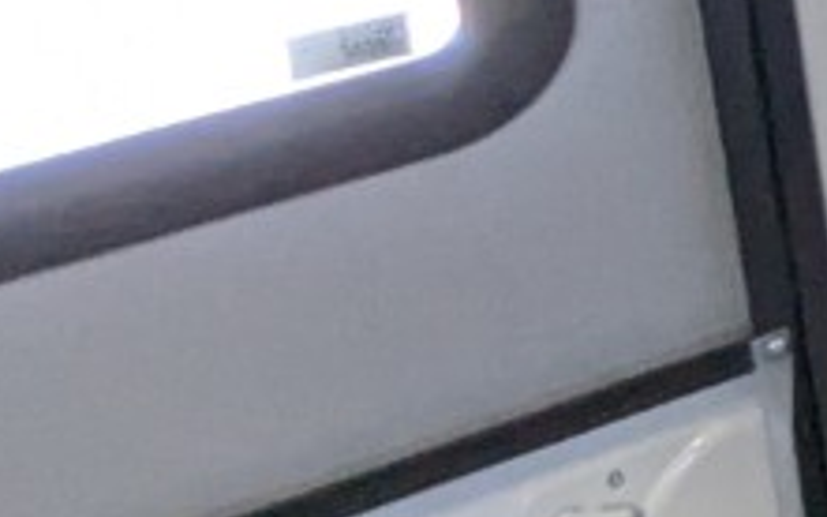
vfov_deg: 11.0
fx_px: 2411
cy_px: -562
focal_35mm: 107
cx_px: 2404
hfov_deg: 11.7
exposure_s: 1/63.2
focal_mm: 2.35
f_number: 2.2
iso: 83
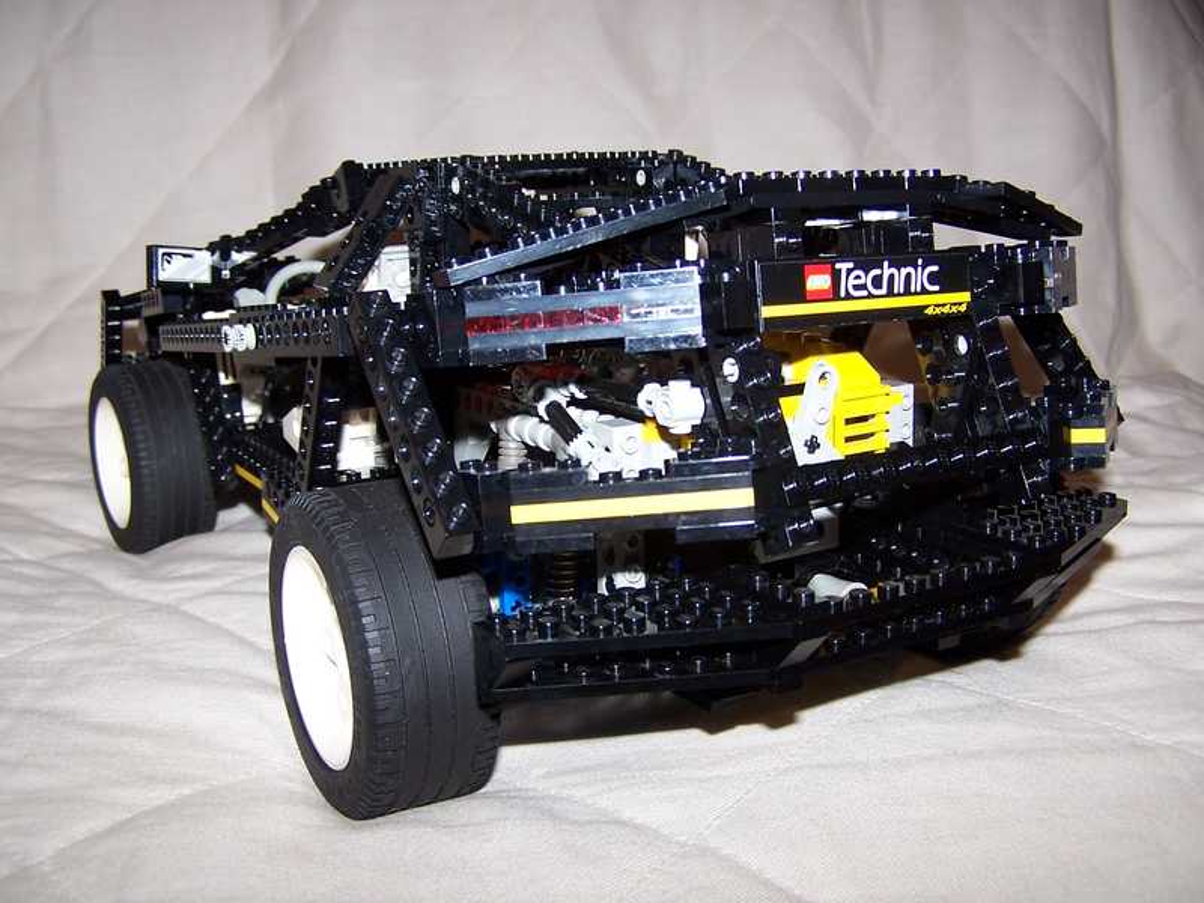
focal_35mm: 38
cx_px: 602
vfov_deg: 37.7
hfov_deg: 49.0
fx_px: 1322
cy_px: 452
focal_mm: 6.3
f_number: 2.8
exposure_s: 1/60
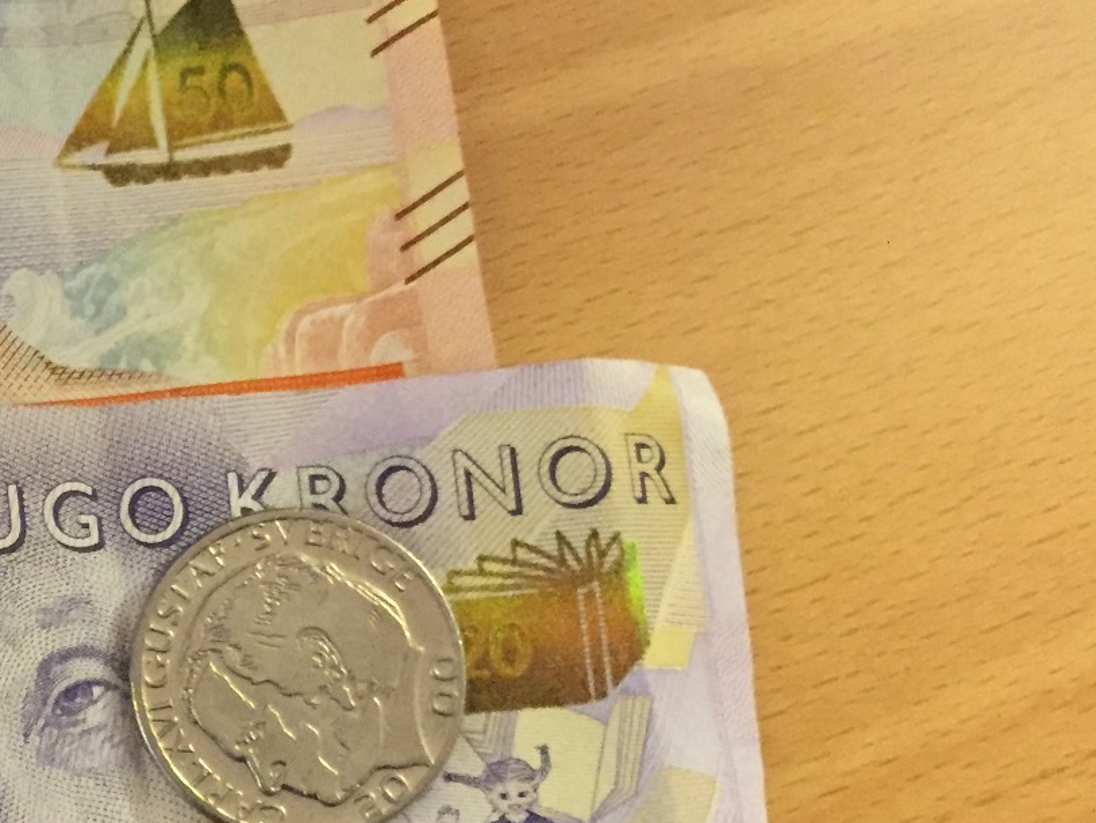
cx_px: -123
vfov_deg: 20.8
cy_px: 652
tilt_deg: -81.1
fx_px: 2217
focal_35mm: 70
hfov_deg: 25.6
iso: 400
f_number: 2.2
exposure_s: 1/17
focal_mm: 4.15
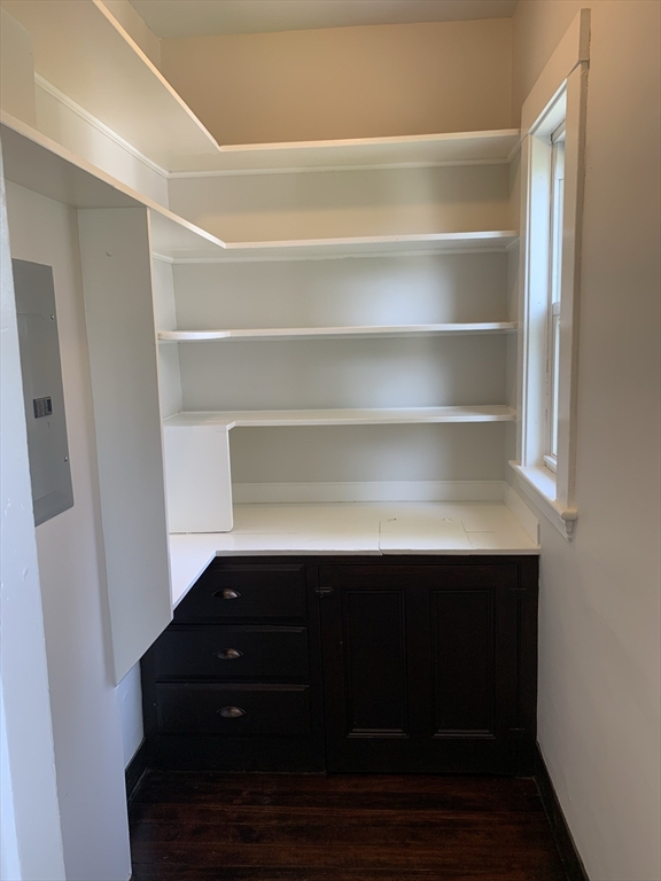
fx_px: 662
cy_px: 440
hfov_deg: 53.1
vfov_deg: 67.3
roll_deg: +0.6
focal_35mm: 26
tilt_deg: -8.1
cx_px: 330
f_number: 1.8
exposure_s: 1/60
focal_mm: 4.25
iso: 64
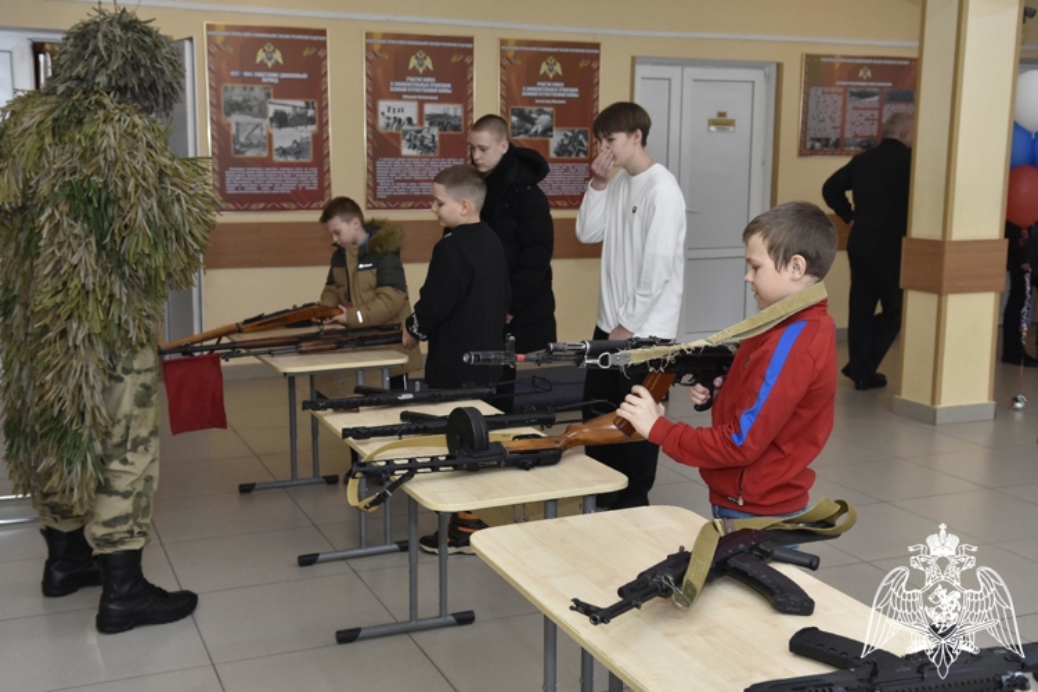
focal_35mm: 39
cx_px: 519
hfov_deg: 49.6
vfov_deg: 34.2
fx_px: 1124
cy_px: 346
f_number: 4.5
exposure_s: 1/200
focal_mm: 26
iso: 800
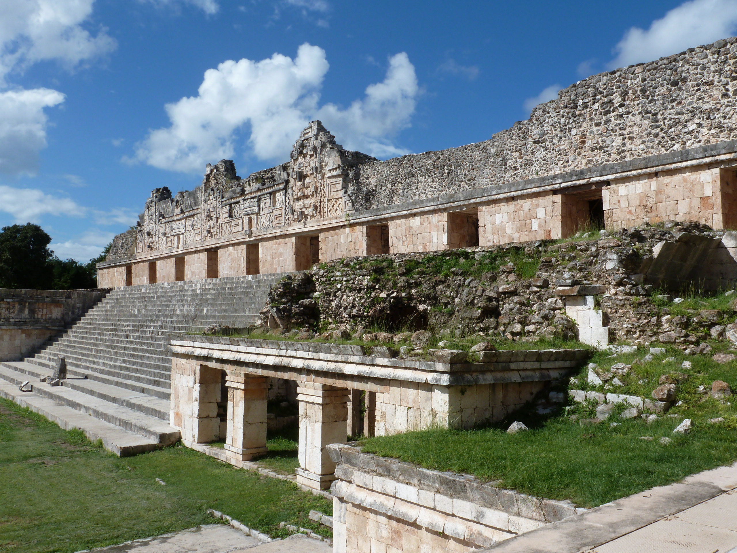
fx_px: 639
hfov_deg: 60.0
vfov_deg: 46.8
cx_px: 368
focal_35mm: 30
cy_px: 276
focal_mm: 5.4
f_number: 5.6
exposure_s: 1/640
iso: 100
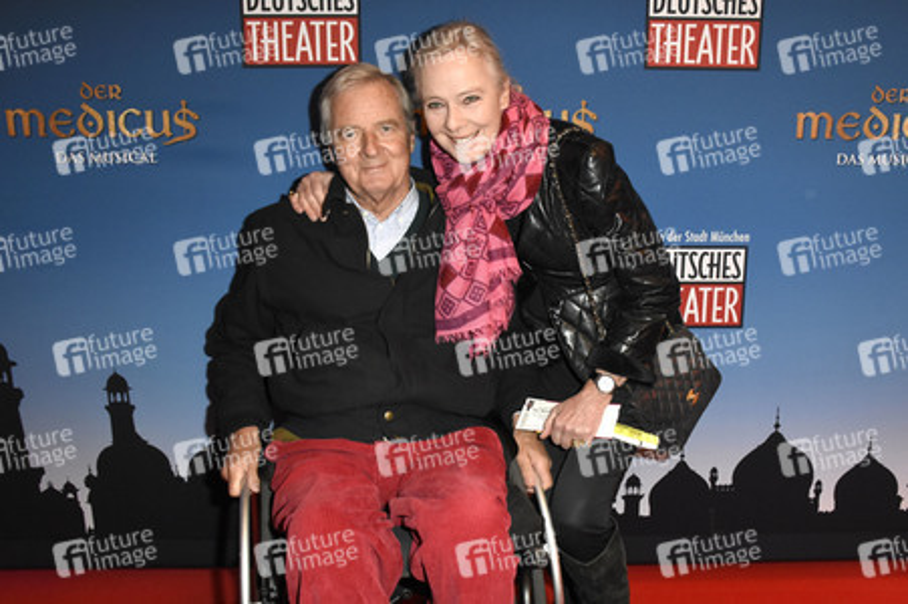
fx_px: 832
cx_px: 454
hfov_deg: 57.3
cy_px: 302
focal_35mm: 33
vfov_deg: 39.9
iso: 3200
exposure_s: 1/160
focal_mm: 22
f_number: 6.3
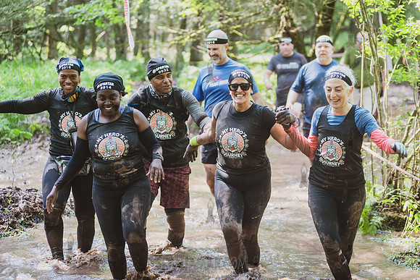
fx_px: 1071
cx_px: 228
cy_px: 138
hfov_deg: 22.2
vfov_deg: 14.9
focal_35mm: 92
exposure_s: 1/160
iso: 400
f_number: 3.2
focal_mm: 80
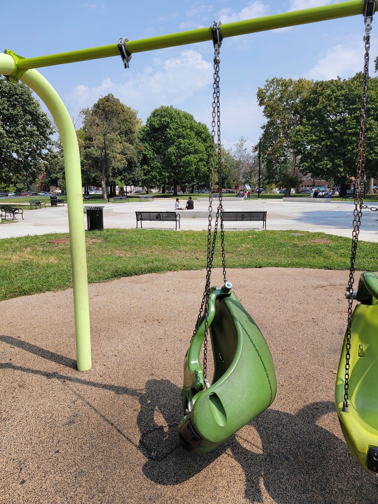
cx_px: 189
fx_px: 349
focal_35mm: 24
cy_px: 252
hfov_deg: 56.8
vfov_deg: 71.6
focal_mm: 6.7
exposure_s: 1/1027
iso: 16
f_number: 1.8
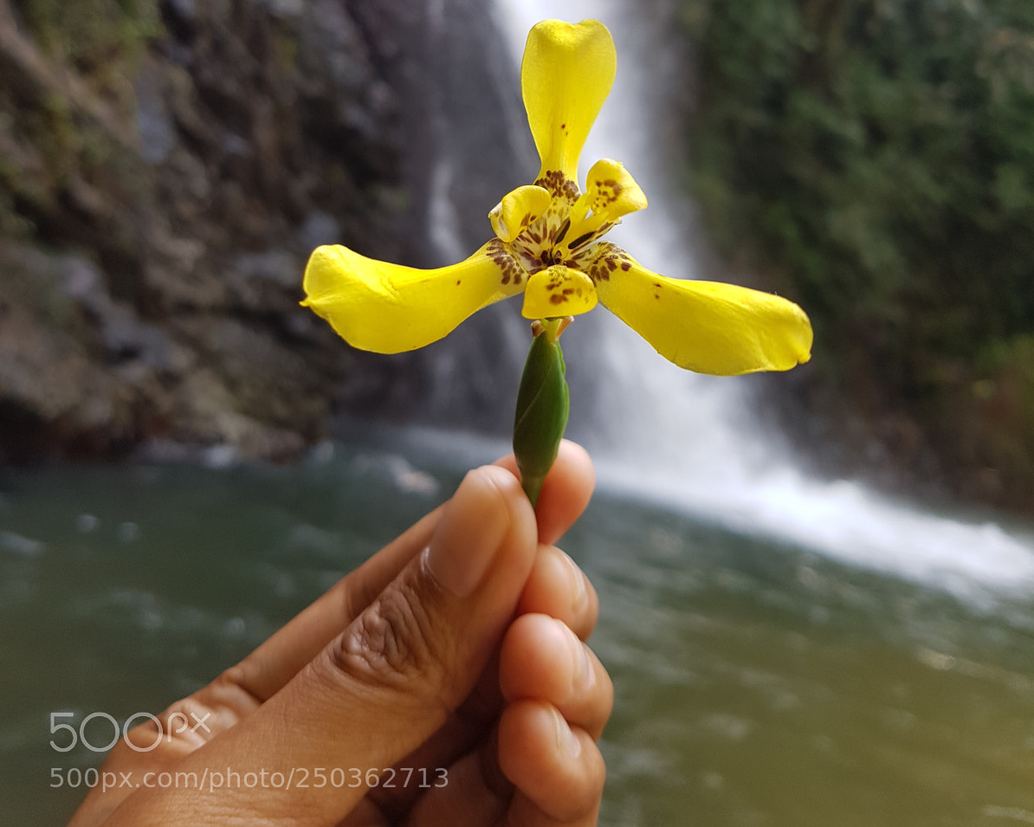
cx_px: 515
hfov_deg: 52.8
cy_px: 153
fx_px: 1040
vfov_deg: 41.3
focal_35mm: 34
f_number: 1.7
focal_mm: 4.2
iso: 64
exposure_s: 1/100
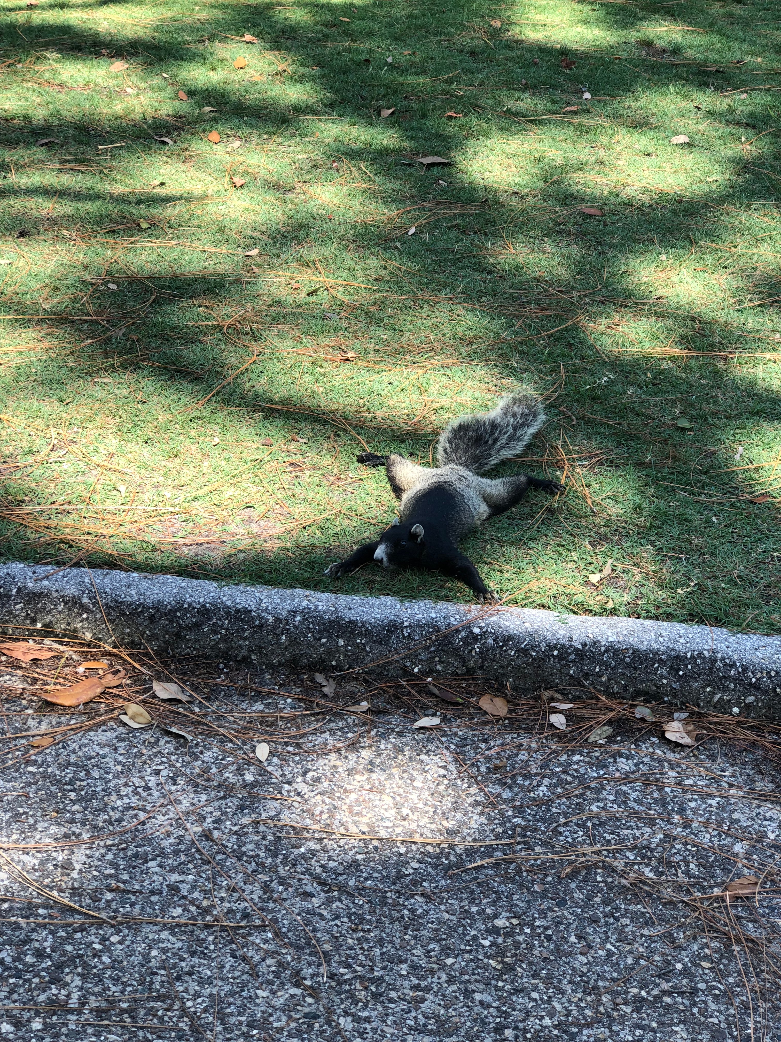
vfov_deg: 33.8
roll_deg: -1.9
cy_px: 521
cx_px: 390
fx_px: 1715
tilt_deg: -24.9
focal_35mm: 57
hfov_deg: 25.7
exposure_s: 1/152
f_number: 2.8
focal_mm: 6.6
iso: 20
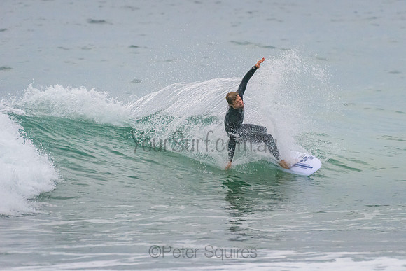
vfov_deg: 2.2
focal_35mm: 613
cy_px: 107
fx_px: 6916
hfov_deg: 3.4
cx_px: 244
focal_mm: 500
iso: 2800
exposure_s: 1/1250
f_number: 5.6
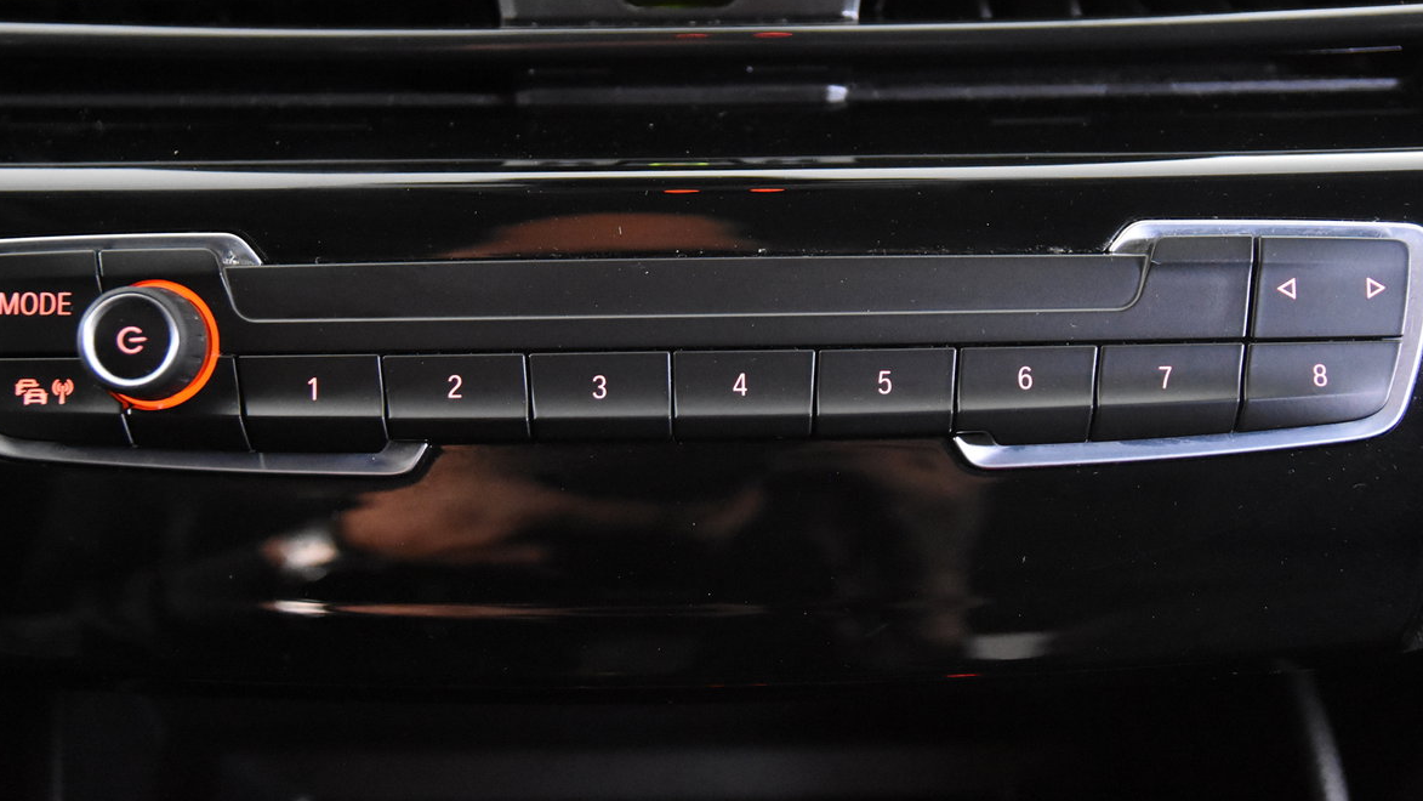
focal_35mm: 48
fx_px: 1811
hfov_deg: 42.9
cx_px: 705
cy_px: 300
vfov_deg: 24.9
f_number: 3.2
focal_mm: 28
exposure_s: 1/50
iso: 8000
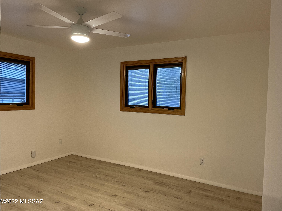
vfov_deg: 53.1
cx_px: 141
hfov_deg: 67.3
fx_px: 212
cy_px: 106
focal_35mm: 26
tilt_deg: -0.7
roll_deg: -0.3
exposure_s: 1/60
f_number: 1.6
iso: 160
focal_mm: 4.2
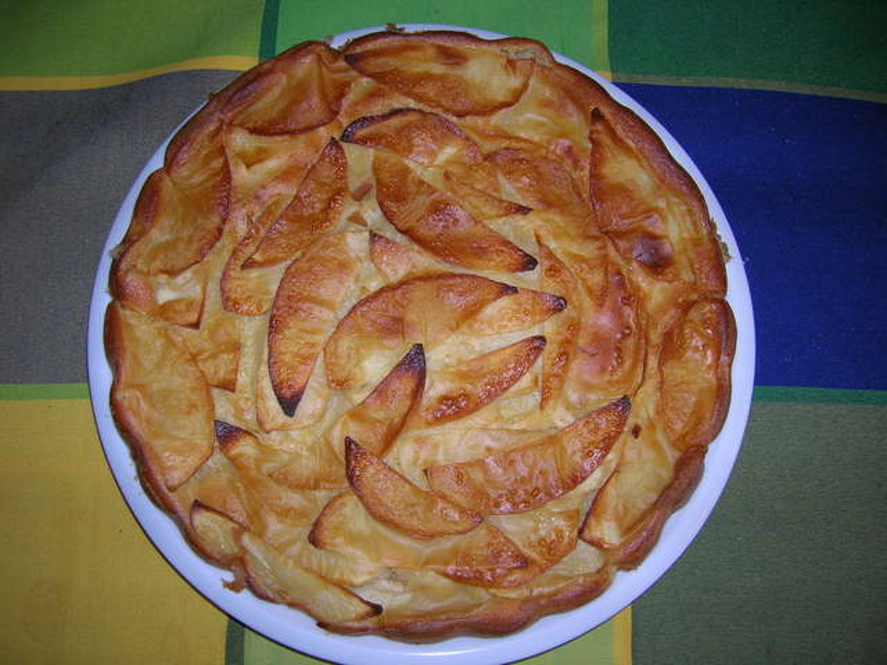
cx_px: 444
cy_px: 332
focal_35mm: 34
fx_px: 871
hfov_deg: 54.0
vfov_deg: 41.8
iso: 50
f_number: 2.9
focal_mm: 5.7
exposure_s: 1/60.1
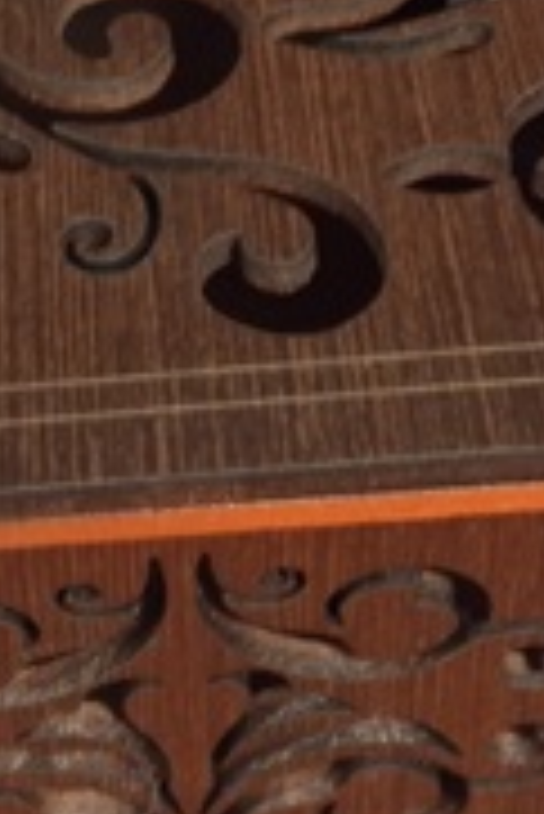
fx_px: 2149
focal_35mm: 95
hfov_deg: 14.4
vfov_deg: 21.1
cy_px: 135
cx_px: 162
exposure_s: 1/20
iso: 1250
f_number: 1.8
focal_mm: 3.98
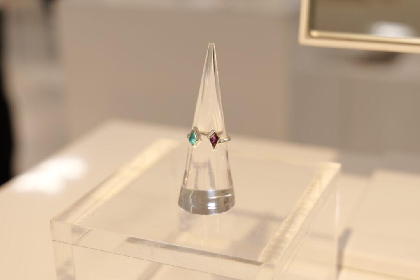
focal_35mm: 60
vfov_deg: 22.6
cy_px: 140
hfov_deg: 33.4
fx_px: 700
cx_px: 210
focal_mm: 60
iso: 500
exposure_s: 1/160
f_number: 5.6
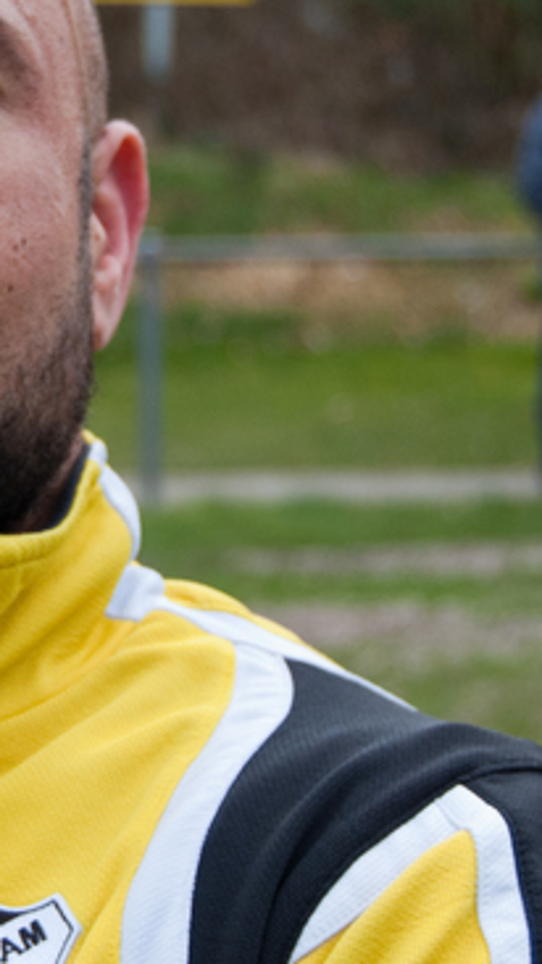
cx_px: -239
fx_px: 3842
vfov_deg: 14.3
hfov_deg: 7.9
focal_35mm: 150
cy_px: 375
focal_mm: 35
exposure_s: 1/400
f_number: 4.8
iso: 200
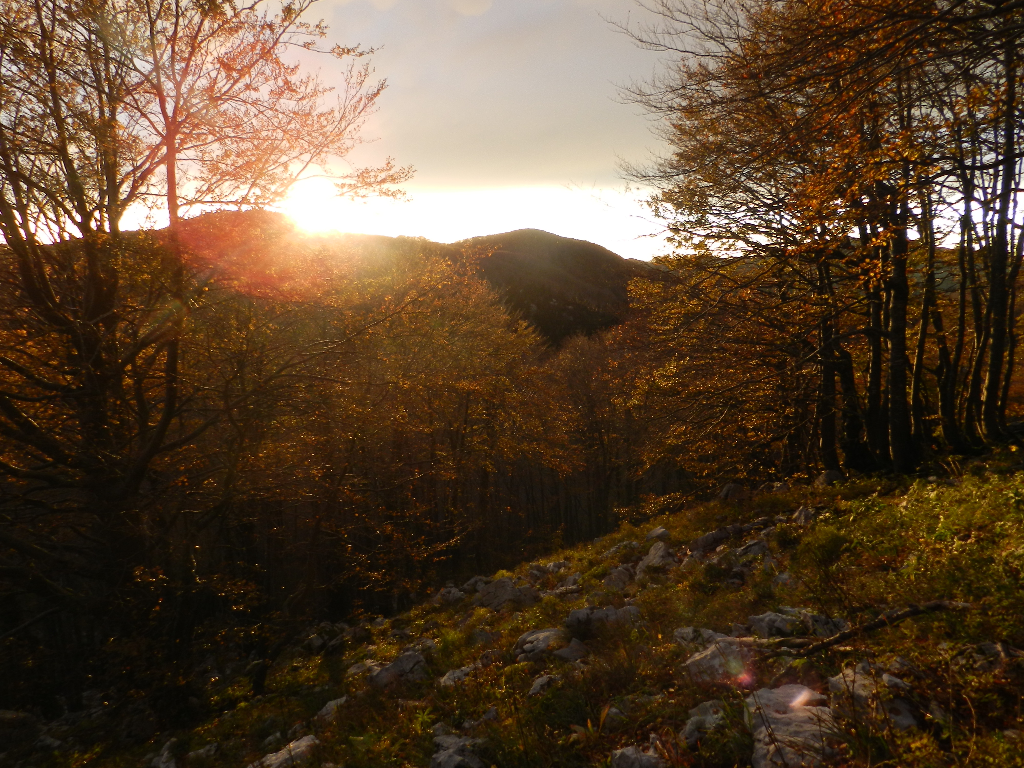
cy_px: 384
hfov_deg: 73.9
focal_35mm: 23
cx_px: 512
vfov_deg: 58.9
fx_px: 680
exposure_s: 1/60
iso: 160
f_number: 3.4
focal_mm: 4
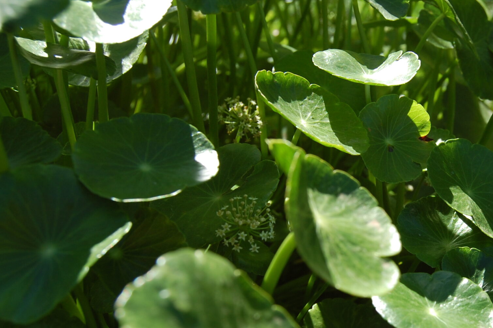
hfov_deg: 29.8
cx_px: 402
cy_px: 225
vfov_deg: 20.5
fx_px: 903
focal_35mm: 66
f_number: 8
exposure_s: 1/250
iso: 200
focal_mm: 26
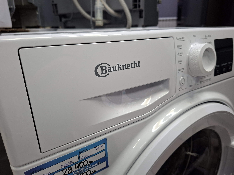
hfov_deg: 73.9
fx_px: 155
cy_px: 88
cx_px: 117
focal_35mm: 23
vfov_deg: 58.9
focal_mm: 5.54
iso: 250
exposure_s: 1/100
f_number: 1.8
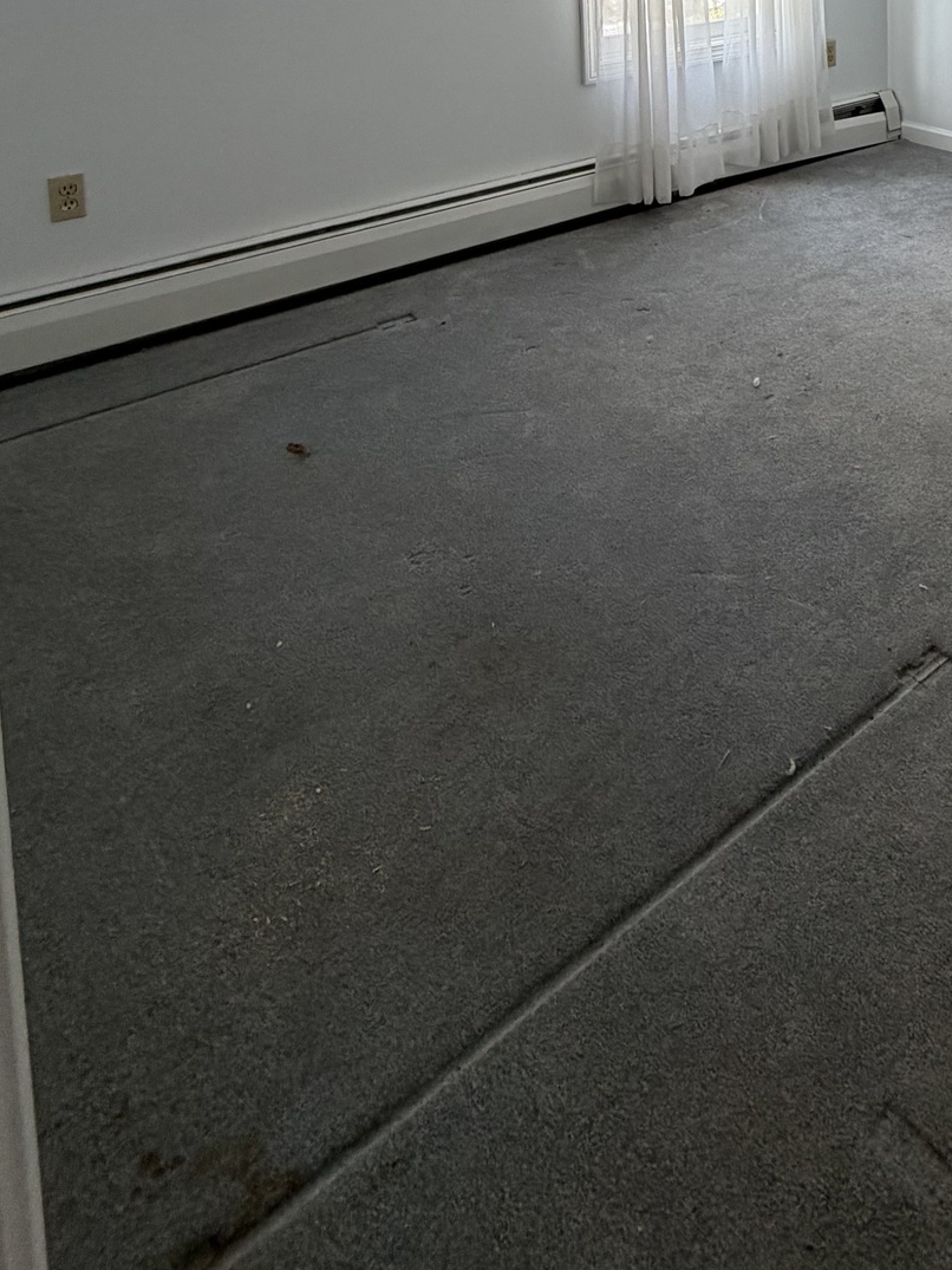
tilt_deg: -4.3
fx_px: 1100
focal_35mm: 30
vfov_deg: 47.3
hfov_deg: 40.4
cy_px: -58
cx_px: 974
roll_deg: +0.2
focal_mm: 2.22
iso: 100
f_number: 2.2
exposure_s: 1/121
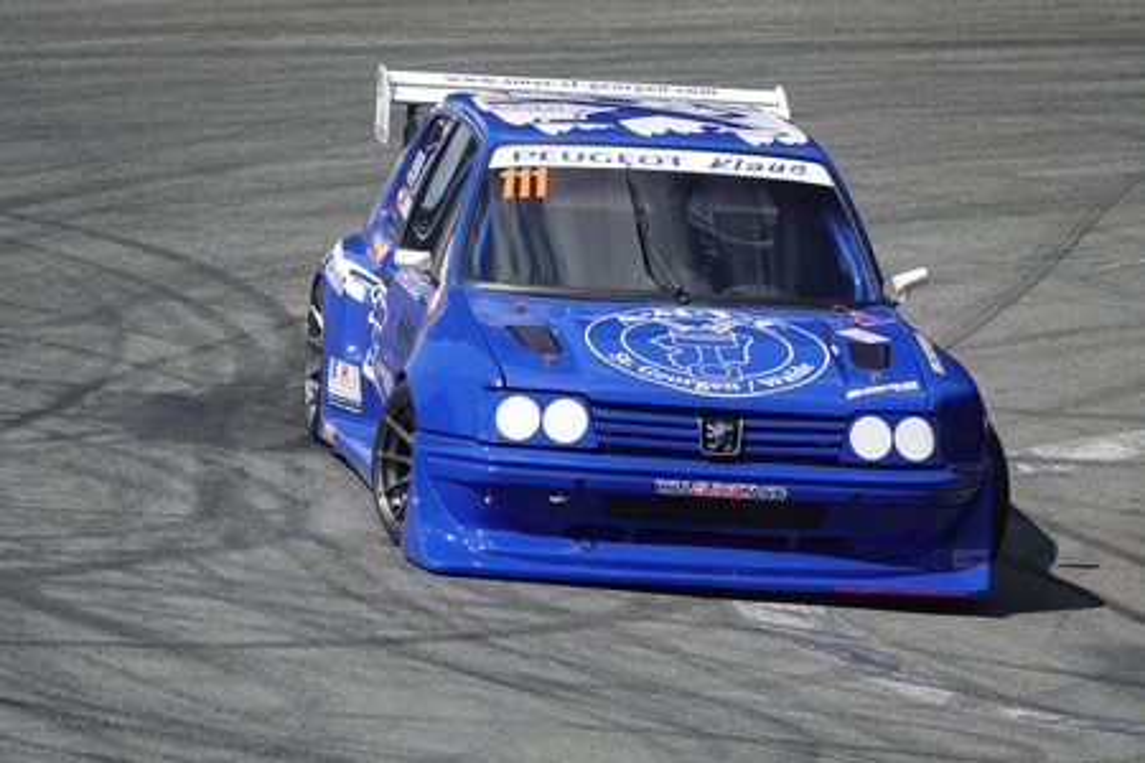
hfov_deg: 6.4
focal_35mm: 320
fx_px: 10177
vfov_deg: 4.3
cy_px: 382
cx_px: 572
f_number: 4.5
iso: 100
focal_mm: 117.29
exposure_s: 1/800
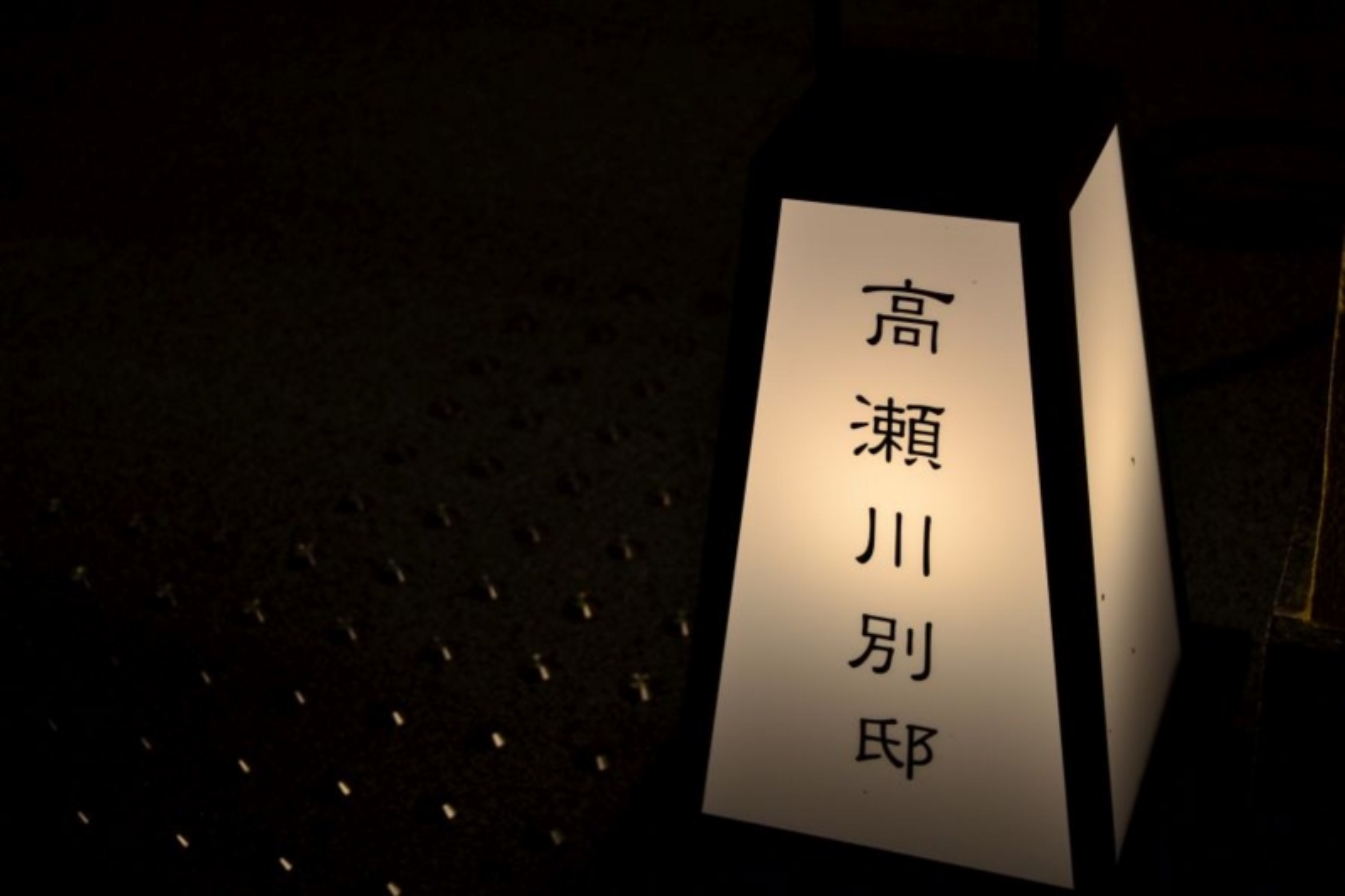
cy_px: 448
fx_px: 2129
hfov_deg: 35.1
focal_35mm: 57
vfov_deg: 23.8
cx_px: 672
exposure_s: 1/100
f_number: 5
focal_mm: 38
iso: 100
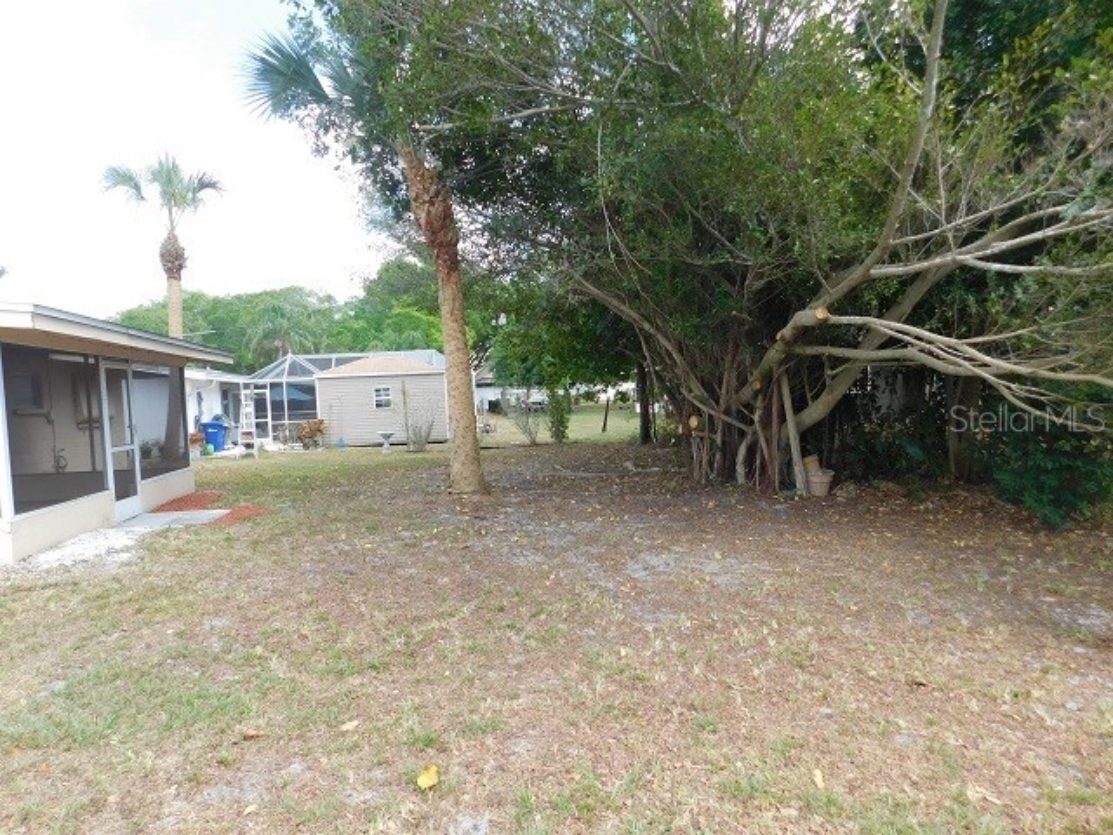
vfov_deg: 58.9
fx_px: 740
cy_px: 418
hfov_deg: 73.9
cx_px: 556
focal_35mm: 23
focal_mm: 4
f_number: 3
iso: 125
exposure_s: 1/400
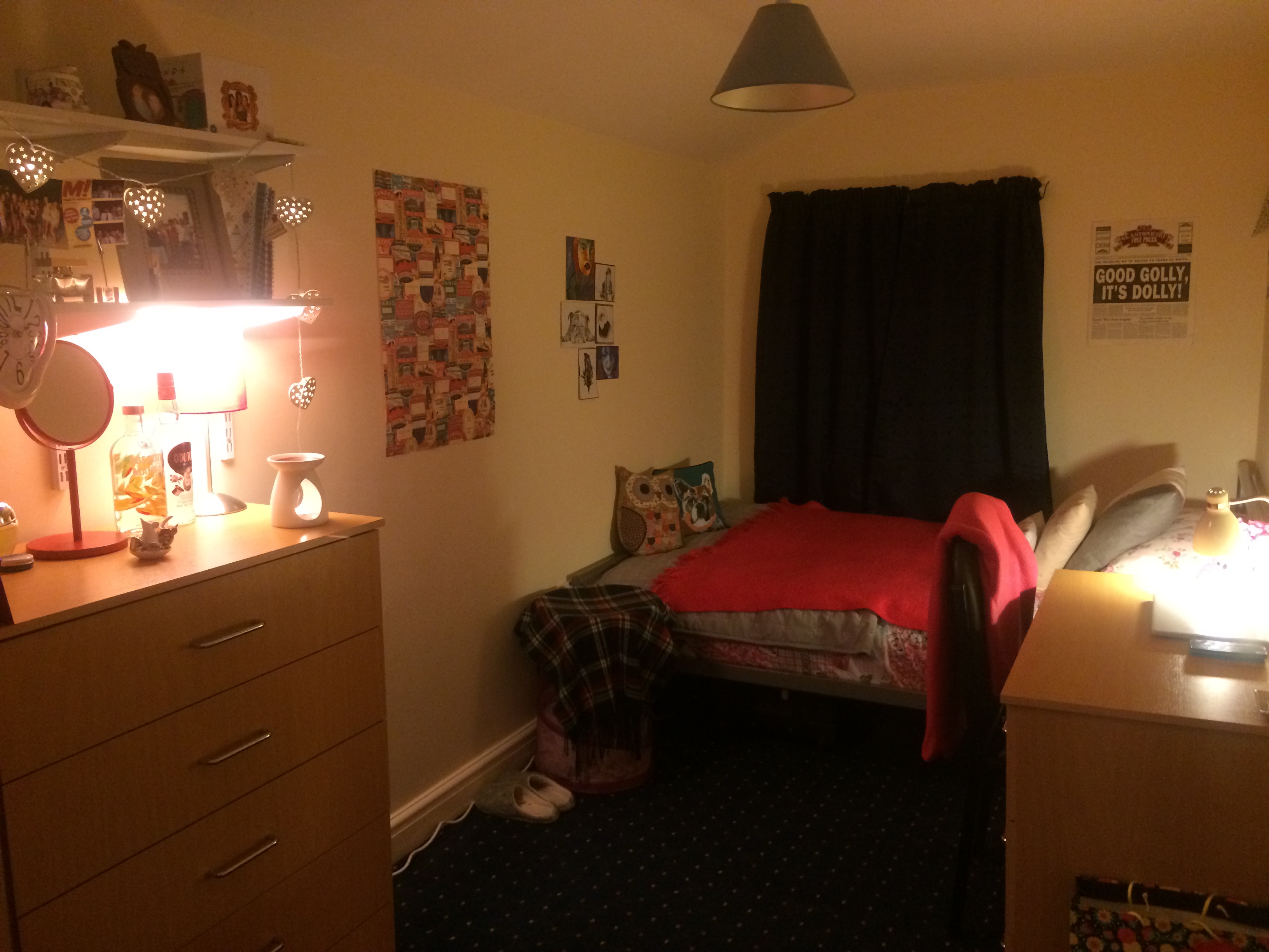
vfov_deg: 48.2
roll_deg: +1.3
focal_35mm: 29
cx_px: 634
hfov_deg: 61.7
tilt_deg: -8.1
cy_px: 476
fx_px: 1063
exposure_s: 1/20
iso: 250
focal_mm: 4.15
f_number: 2.2
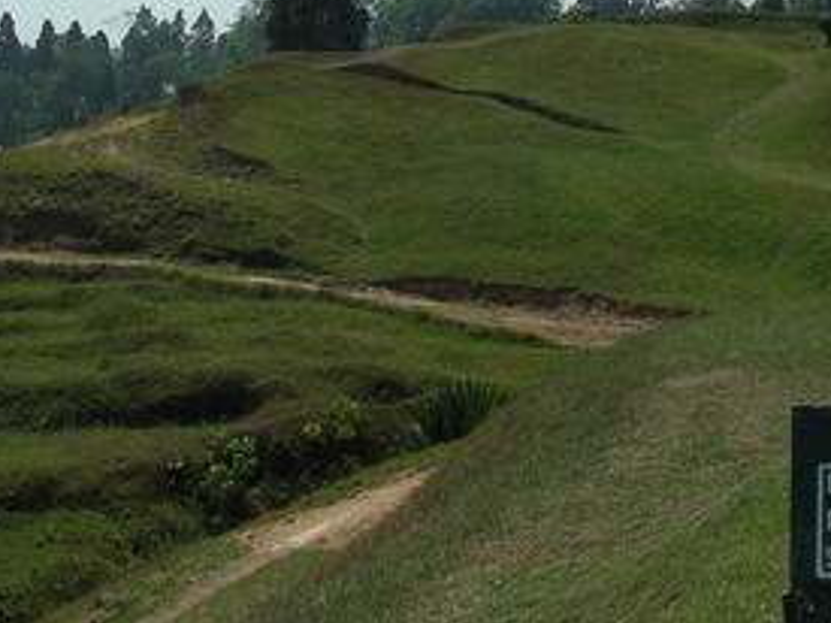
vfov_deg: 17.4
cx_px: 553
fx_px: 1992
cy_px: 3
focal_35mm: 83
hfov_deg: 23.5
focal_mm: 6.3
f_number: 4
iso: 50
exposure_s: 1/600
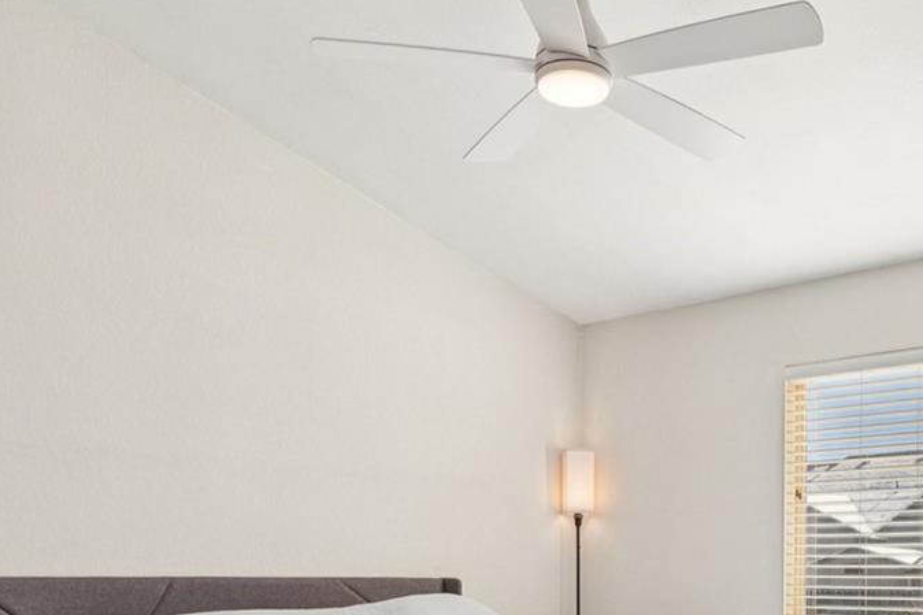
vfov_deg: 31.5
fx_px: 1004
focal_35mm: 39
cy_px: 611
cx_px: 649
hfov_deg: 48.1
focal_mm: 11
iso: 100
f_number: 8
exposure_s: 1/90
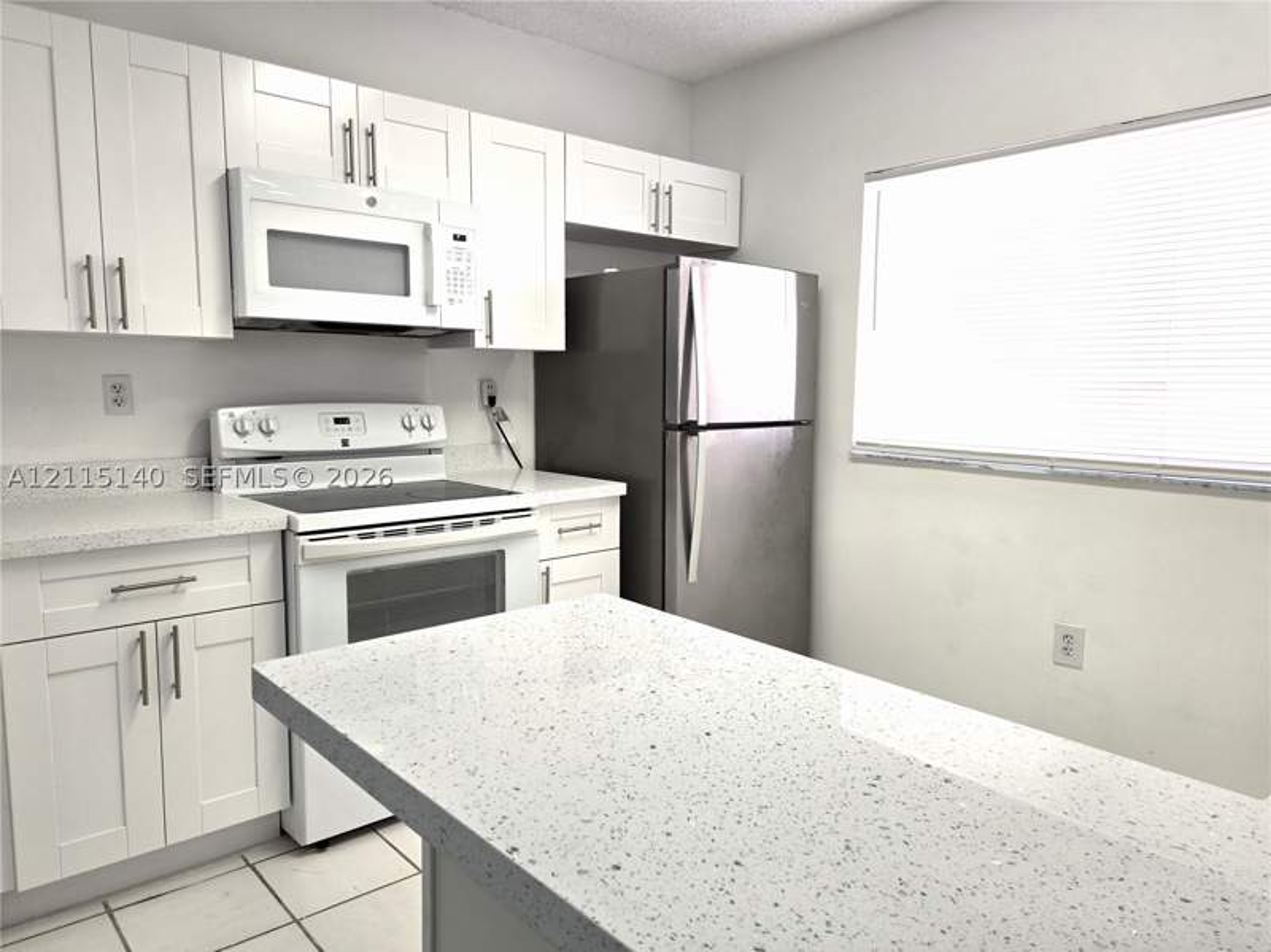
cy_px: 476
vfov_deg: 58.8
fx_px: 844
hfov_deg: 74.0
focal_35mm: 23
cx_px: 636
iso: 50
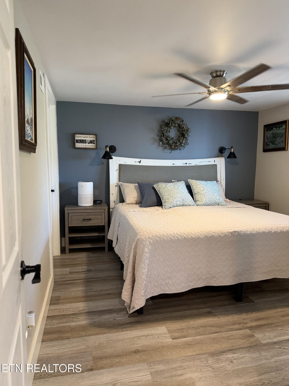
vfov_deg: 71.6
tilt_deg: -7.0
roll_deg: -0.7
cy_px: 193
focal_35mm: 24
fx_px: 267
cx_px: 144
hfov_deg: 56.8
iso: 250
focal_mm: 6.76
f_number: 1.78
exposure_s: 1/60
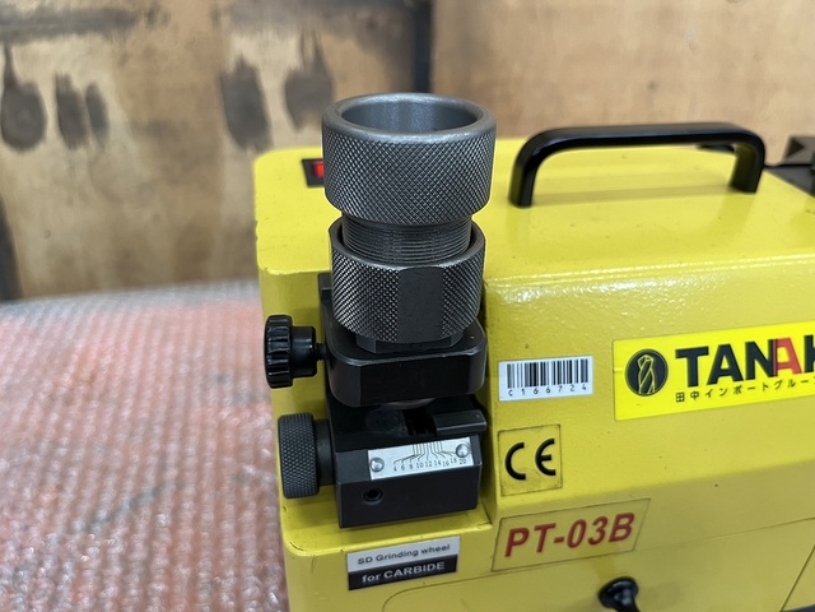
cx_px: 408
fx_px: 612
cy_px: 306
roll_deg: -0.9
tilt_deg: -31.9
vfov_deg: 53.1
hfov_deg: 67.3
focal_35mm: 26
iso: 125
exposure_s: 1/98
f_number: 1.6
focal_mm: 5.1
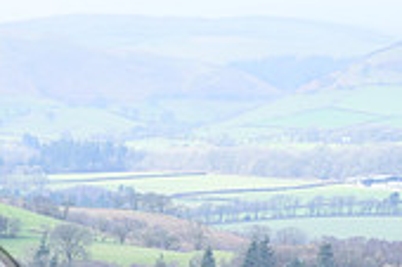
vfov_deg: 3.9
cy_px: 395
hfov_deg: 5.9
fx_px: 3882
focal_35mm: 348
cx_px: -192
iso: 400
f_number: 3.5
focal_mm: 102
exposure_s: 1/800
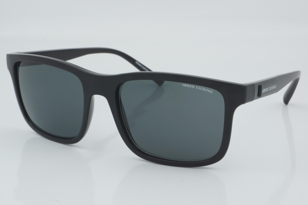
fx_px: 706
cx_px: 154
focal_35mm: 82
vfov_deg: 16.6
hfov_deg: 24.6
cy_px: 102
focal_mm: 55
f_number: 32
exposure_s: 1/4
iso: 100
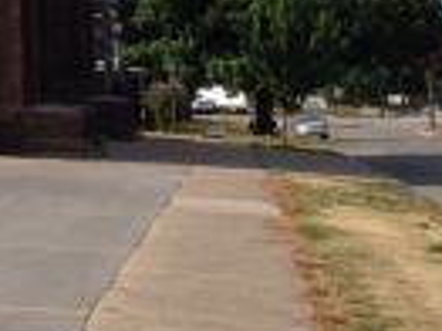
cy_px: -437
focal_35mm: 170
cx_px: -445
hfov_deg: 10.6
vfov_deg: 8.1
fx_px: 2169
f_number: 2.4
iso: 50
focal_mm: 4.28
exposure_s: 1/1972
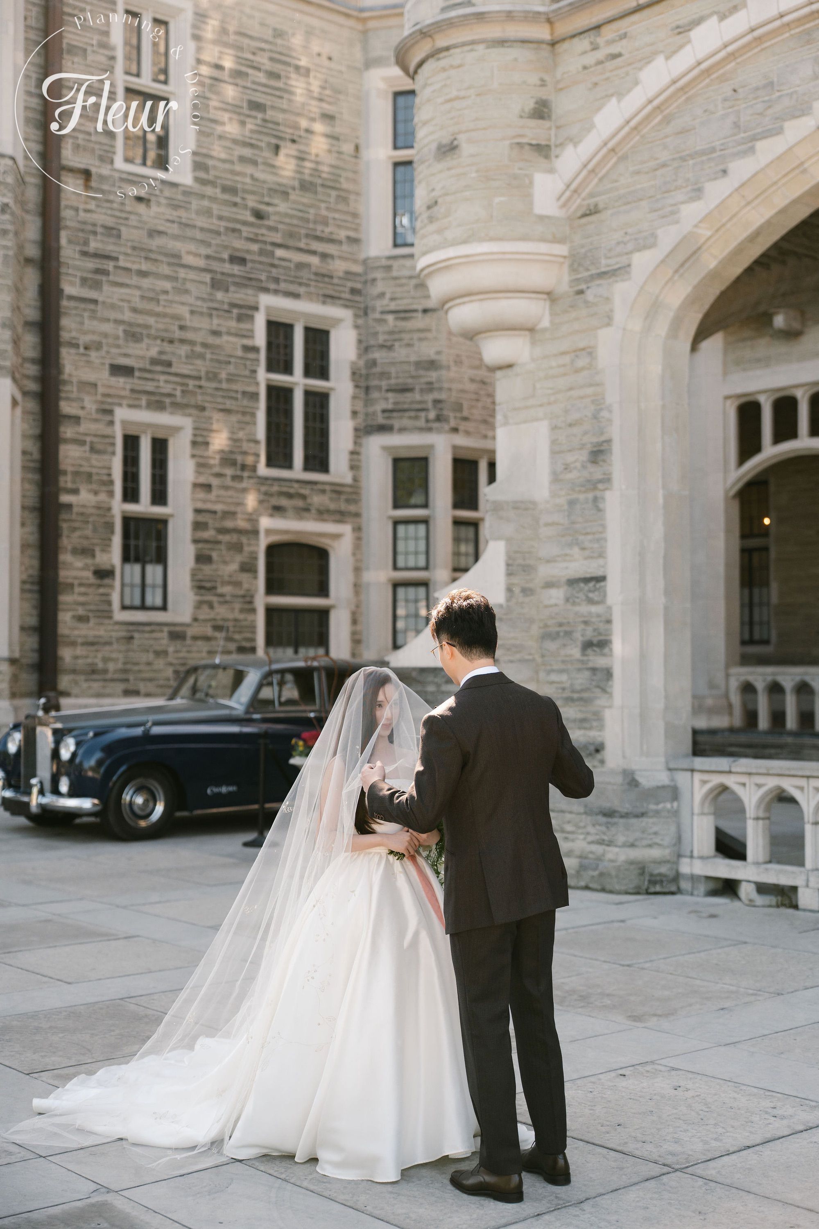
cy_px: 614
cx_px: 410
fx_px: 1501
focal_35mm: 44
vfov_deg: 44.5
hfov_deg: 30.5
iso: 400
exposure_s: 1/2500
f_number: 2
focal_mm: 44
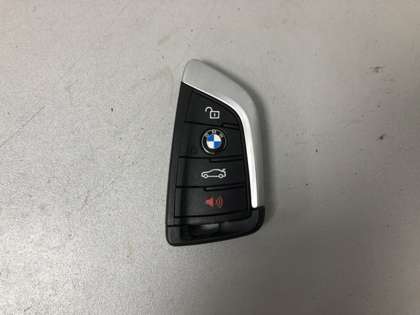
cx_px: 210
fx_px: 340
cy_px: 158
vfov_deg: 49.7
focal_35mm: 28
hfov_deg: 63.4
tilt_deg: -87.7
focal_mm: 4
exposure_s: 1/33
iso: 32
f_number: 1.8
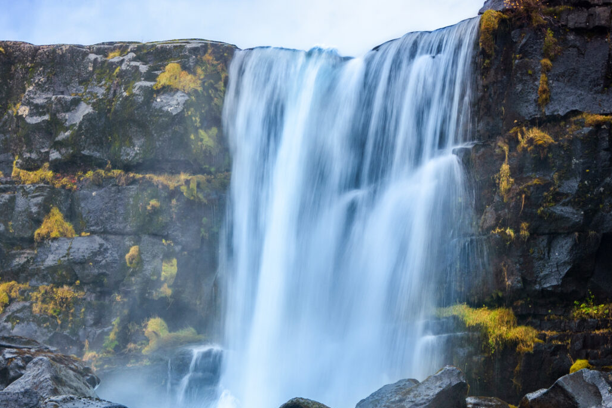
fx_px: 1428
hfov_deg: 24.2
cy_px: 389
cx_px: 286
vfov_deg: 16.0
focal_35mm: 84
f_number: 10
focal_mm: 28
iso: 125
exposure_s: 1/8
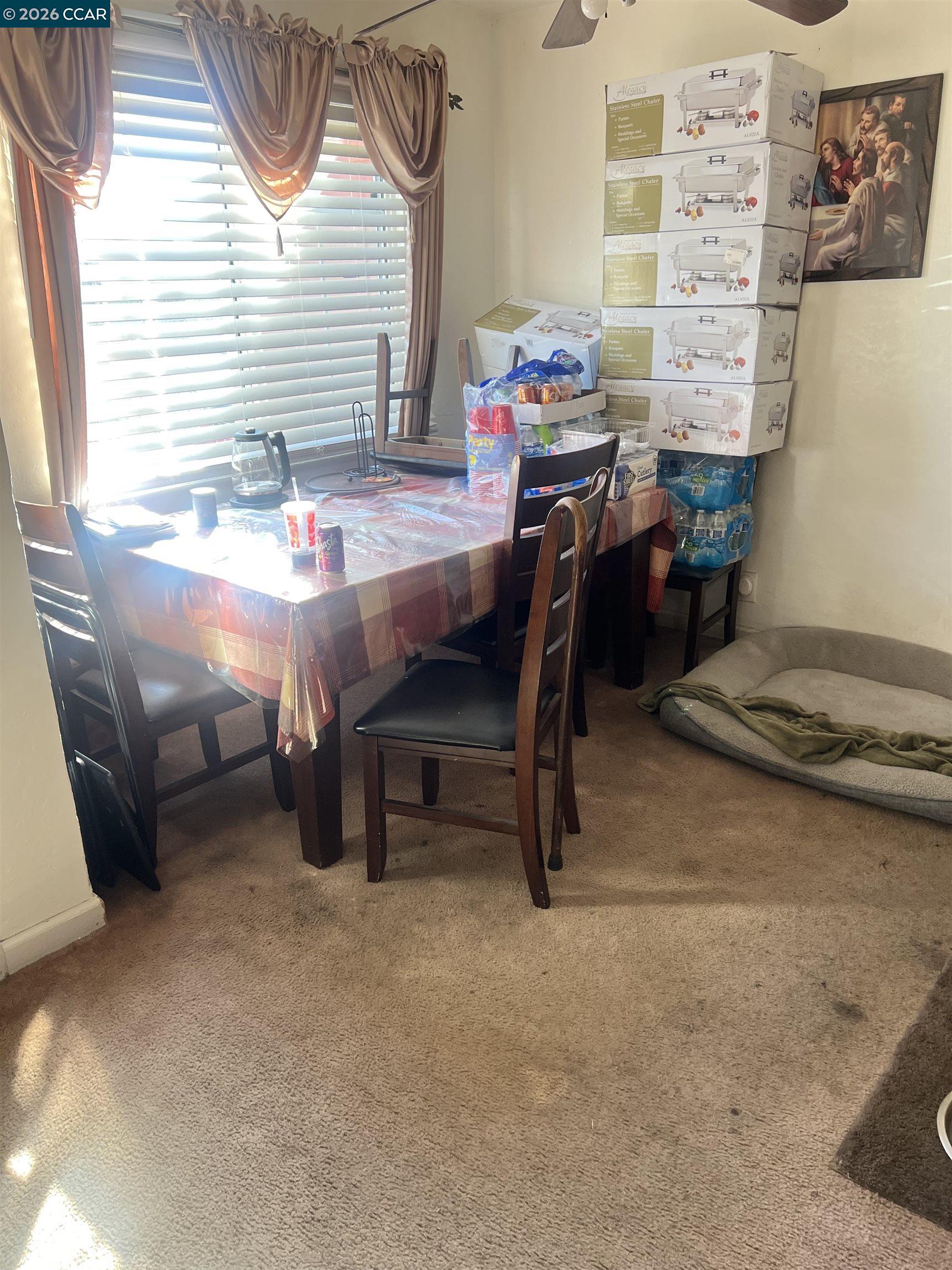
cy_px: 635
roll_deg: +0.8
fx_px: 953
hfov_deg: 53.1
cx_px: 476
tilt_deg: -20.4
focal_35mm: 26
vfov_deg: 67.3
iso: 125
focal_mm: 5.7
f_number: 1.5
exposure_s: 1/100
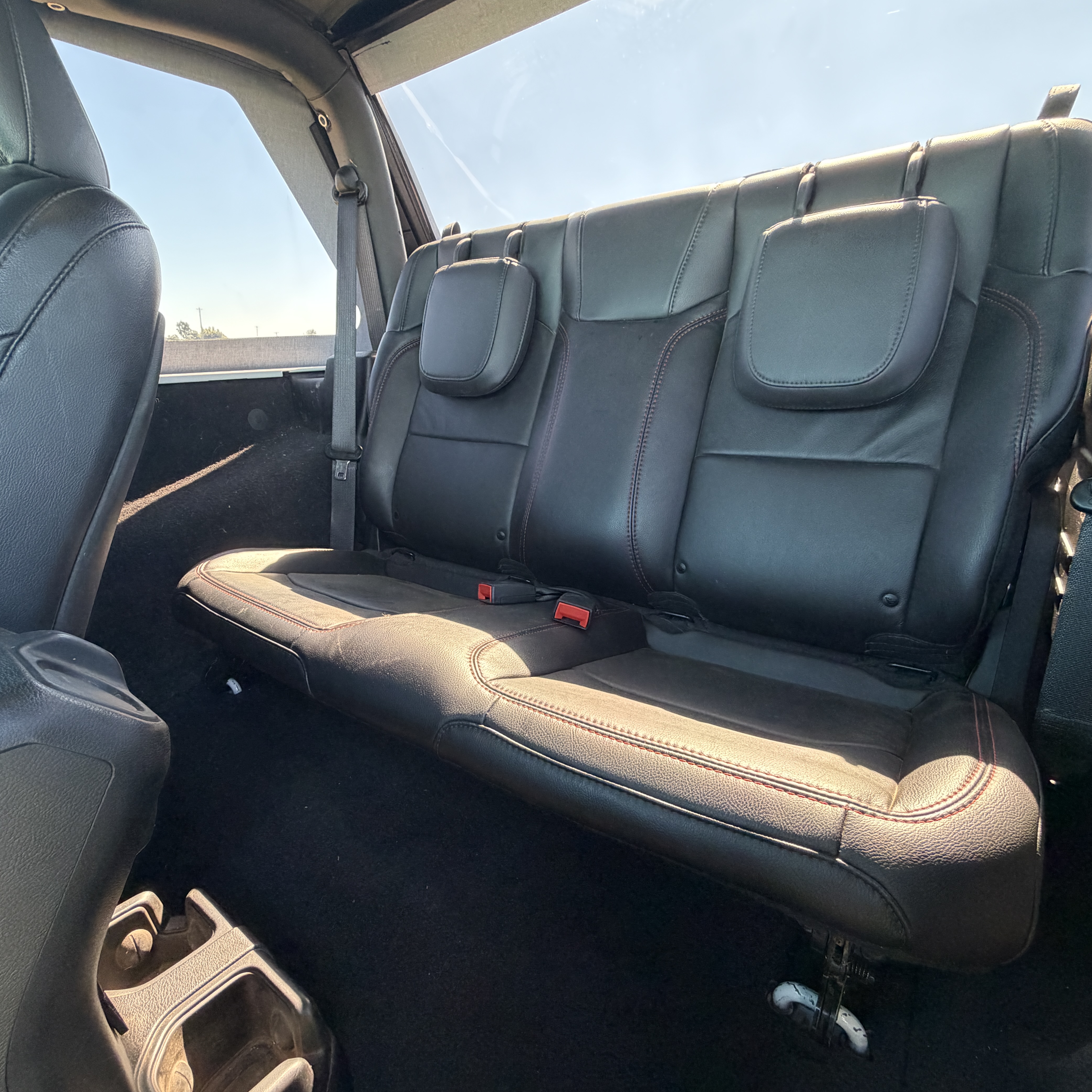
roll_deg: +1.6
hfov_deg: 83.9
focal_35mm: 17
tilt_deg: -18.6
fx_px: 607
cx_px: 514
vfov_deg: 84.0
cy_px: 553
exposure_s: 1/95
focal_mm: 2.22
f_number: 2.2
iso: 320
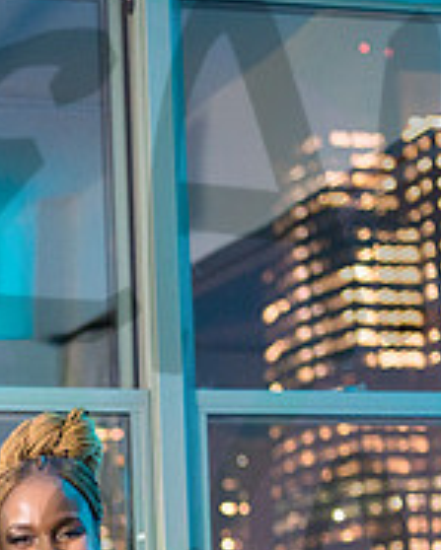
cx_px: -87
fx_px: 1940
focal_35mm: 119
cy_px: 597
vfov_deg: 15.7
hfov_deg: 12.7
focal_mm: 35
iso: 2500
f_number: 2.2
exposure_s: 1/80
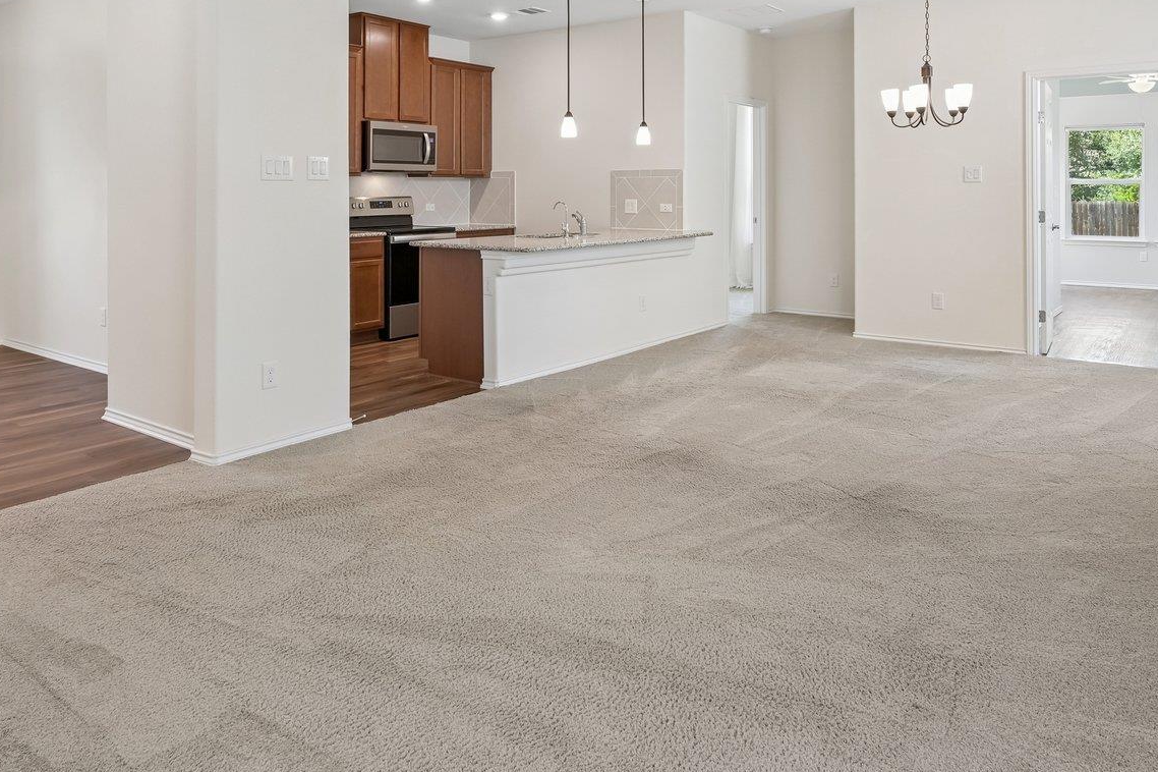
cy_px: 182
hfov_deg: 67.4
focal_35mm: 27
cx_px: 590
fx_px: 868
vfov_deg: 46.0
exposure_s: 1/15
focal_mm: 15
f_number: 6.7
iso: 180
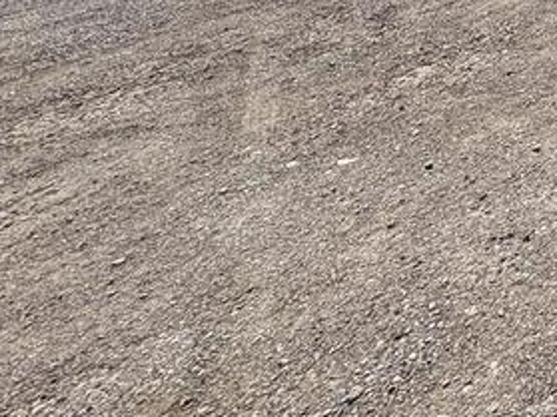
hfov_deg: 26.8
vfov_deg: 26.9
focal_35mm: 45
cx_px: 872
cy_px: -132
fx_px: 724
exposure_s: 1/1236
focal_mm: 2.22
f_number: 2.2
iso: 64
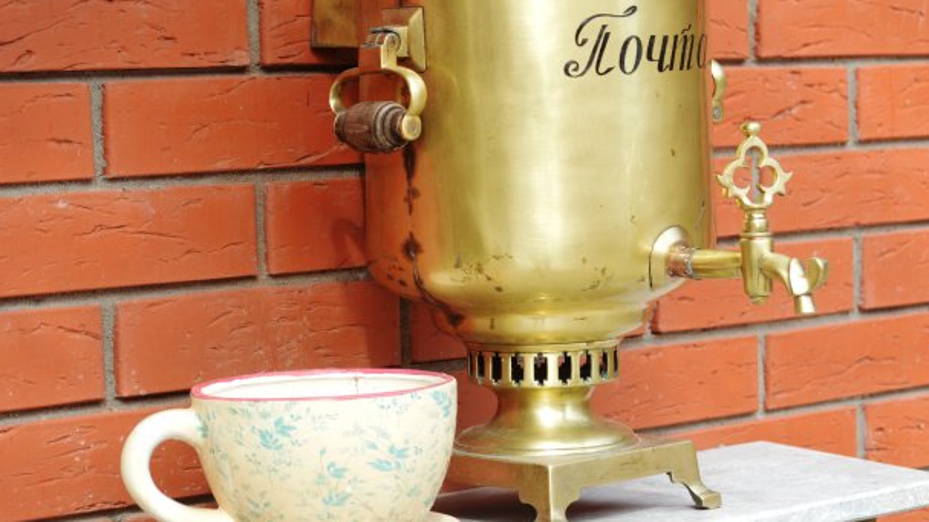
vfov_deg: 12.7
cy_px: 296
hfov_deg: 22.5
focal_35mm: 95
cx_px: 464
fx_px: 2339
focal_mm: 60
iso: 160
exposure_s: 1/125
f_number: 8
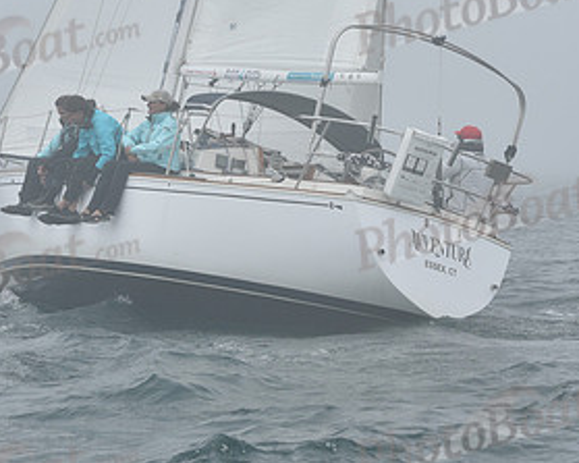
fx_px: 2741
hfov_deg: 12.1
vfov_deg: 9.6
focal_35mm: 160
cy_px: 138
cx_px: 249
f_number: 10
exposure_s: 1/800
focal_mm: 82
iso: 250
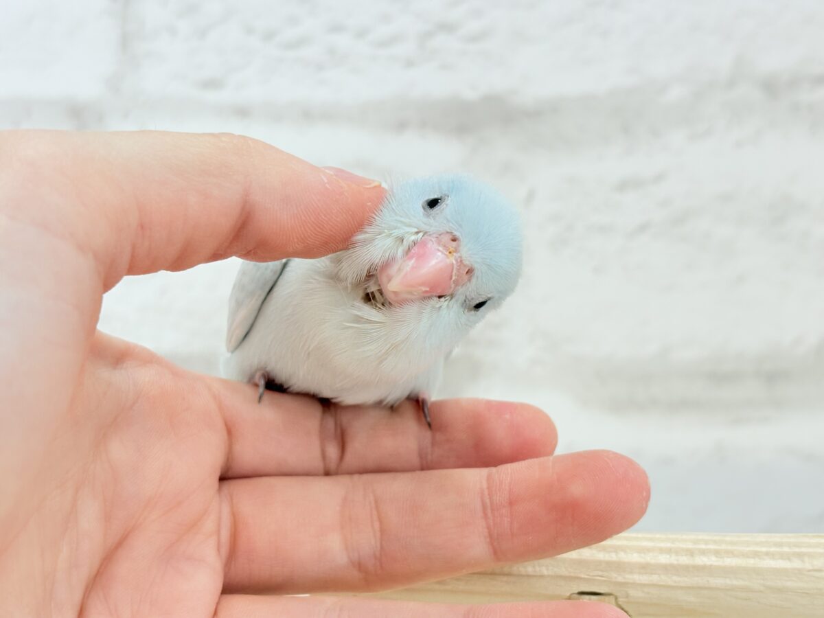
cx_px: 412
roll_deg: +1.7
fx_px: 1238
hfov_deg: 36.8
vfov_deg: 28.0
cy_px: 309
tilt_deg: -5.0
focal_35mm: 52
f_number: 1.6
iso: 80
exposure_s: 1/100
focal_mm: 5.96
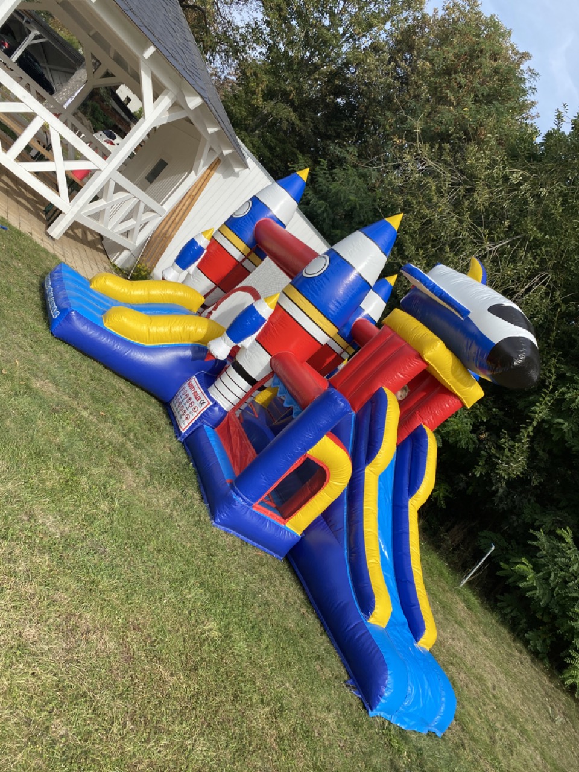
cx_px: 290
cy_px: 386
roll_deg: -42.2
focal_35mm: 26
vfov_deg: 67.3
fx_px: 580
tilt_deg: -8.6
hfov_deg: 53.1
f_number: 1.8
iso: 32
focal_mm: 4.25
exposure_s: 1/1629
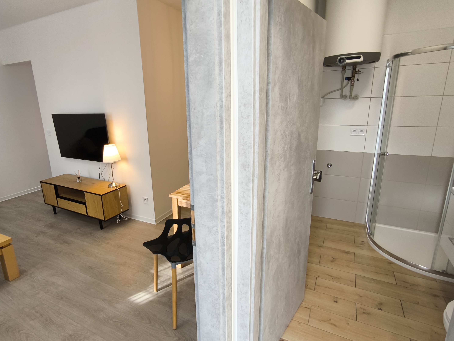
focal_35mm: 20
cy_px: 167
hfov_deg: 81.5
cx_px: 204
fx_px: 262
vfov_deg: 66.0
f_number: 2.2
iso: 80
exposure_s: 1/50
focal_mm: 1.91
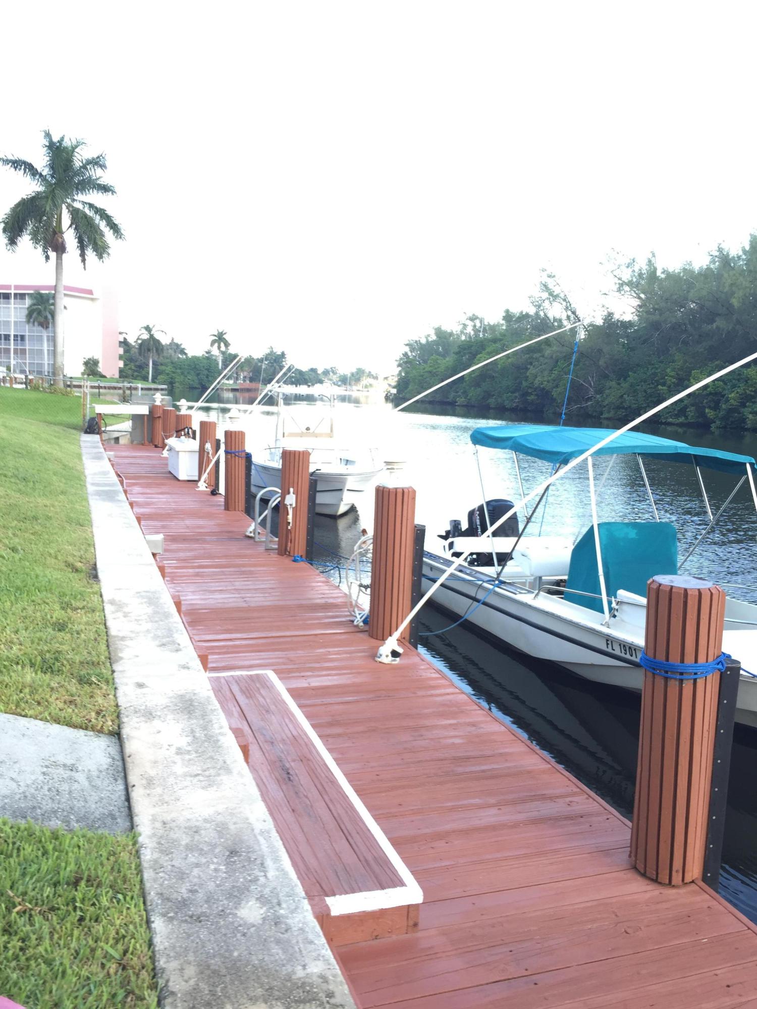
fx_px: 846
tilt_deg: -5.9
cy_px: 504
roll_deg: -2.9
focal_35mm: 29
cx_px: 378
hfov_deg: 48.2
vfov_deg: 61.7
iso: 32
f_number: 2.2
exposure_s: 1/60
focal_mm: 4.15
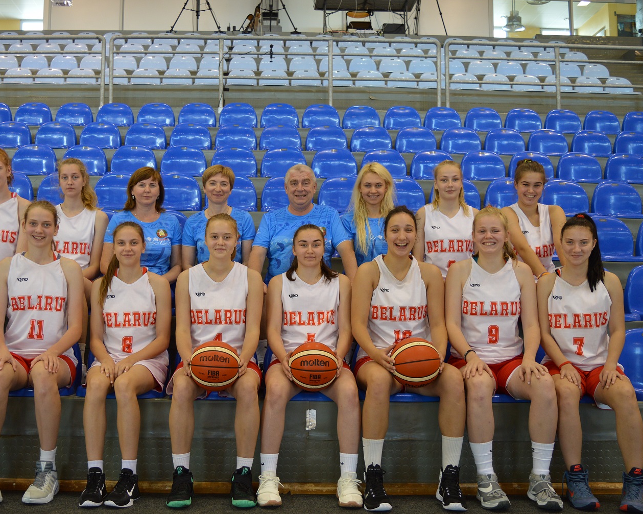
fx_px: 772
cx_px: 265
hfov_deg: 45.0
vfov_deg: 36.8
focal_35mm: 41
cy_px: 247
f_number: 4.5
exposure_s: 1/80
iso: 400
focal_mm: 23
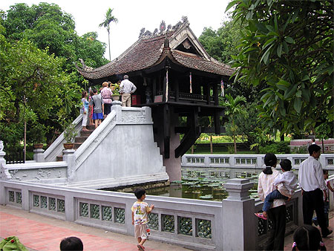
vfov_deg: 38.7
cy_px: 126
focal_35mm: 37
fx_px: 357
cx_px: 167
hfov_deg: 50.1
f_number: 2.8
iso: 50
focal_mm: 6.1
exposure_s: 1/250
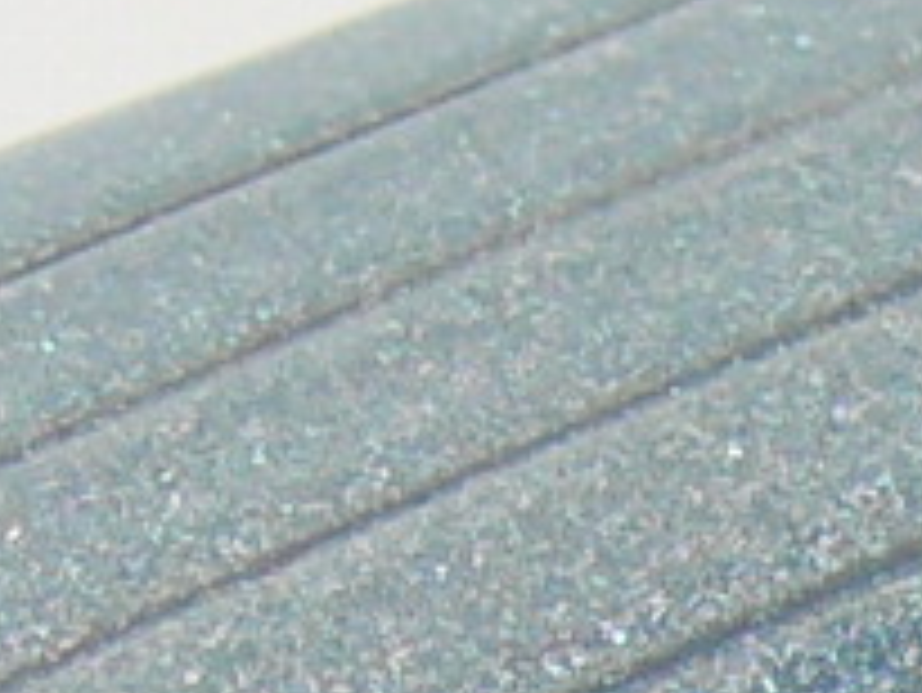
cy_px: 900
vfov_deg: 1.9
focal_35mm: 804
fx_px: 21427
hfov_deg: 2.5
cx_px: 1196
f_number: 4
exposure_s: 1/30
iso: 100
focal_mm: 13.6
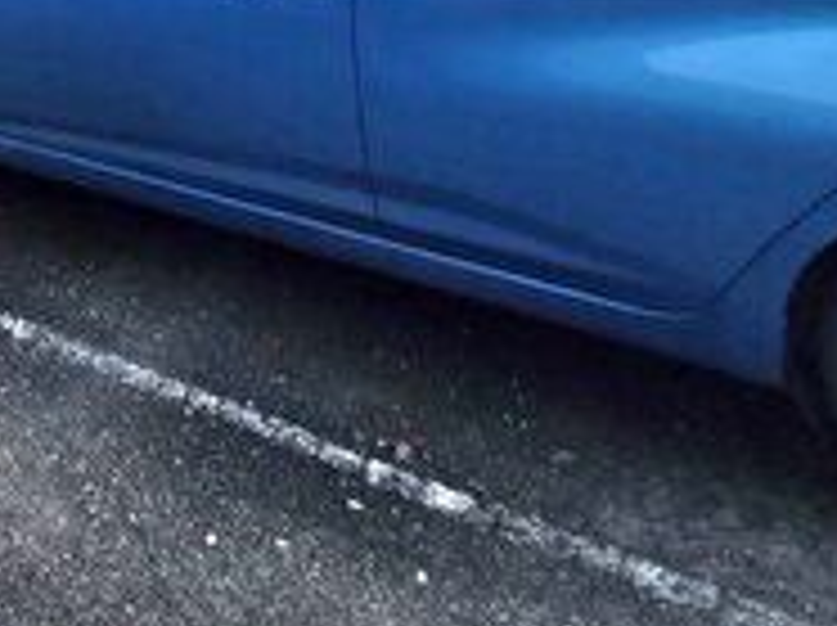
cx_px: -374
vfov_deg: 21.8
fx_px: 1183
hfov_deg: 28.1
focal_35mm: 49
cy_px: -430
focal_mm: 2.2
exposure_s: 1/1667
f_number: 2.2
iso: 50
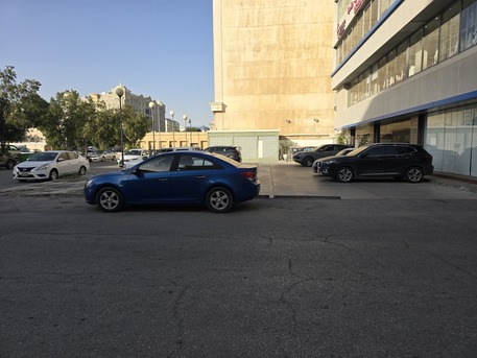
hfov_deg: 73.9
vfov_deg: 58.9
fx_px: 317
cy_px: 179
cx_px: 238
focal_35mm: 23
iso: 12
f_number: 1.7
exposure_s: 1/696
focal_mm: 6.3
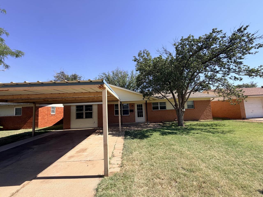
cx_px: 132
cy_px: 98
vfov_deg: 85.7
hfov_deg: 102.1
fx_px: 106
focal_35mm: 14
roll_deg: +2.0
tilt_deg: +5.0
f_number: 2.2
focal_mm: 2.22
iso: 32
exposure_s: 1/770
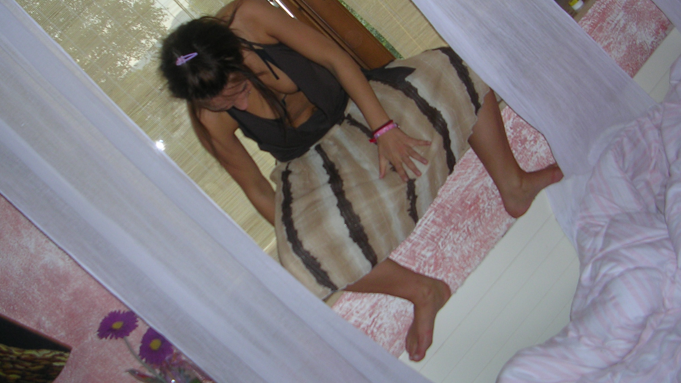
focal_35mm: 42
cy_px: 134
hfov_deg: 48.4
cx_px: 343
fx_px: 758
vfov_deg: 28.2
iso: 50
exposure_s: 1/60.1
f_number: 2.8
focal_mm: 5.8
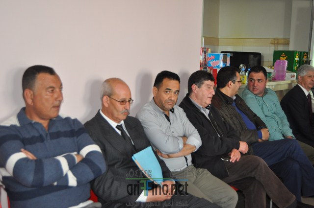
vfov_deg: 31.8
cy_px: 104
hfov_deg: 46.5
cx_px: 157
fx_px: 366
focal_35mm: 42
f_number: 4
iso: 800
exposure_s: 1/60
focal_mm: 28
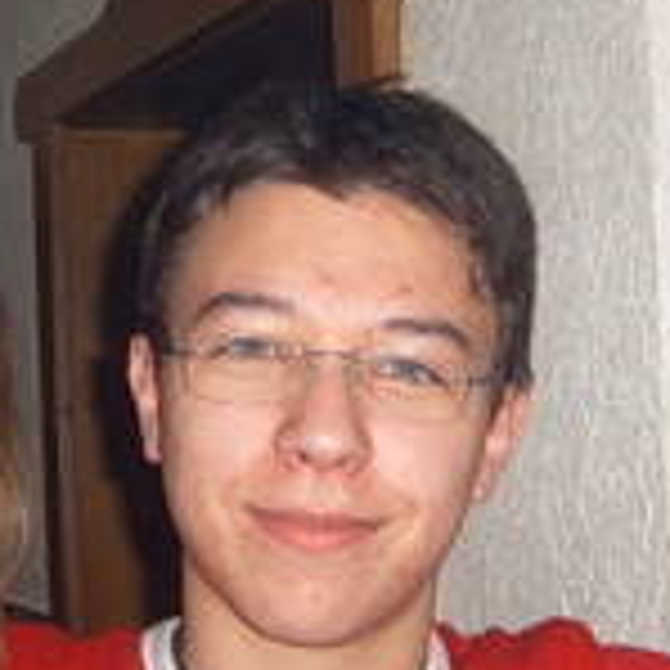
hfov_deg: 17.7
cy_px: 297
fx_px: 2146
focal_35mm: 98
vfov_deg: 17.7
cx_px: 360
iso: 100
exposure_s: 1/30
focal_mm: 5.8
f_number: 5.8
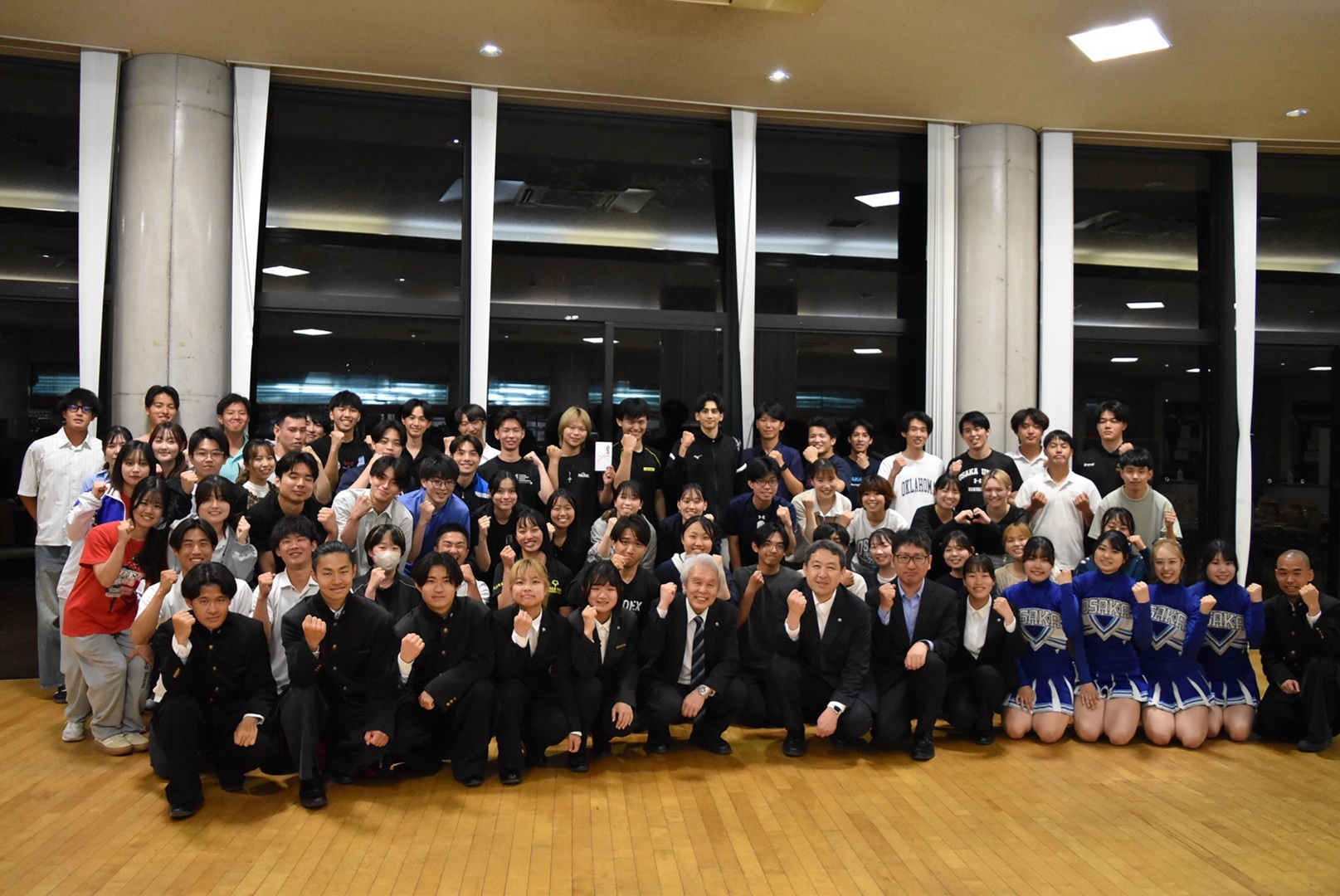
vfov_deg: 48.0
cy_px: 448
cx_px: 670
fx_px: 1006
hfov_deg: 67.3
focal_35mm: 27
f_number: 3.5
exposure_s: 1/160
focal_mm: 18
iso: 3200
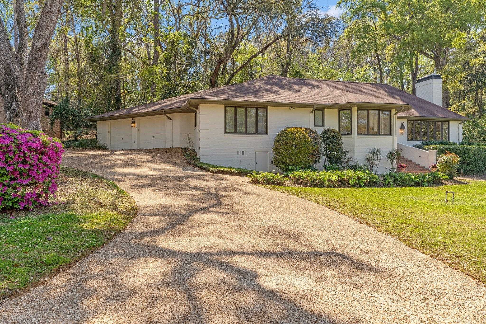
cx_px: 243
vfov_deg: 51.3
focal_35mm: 25
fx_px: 337
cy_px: 162
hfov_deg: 71.5
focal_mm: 25
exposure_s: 1/80
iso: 100
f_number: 9
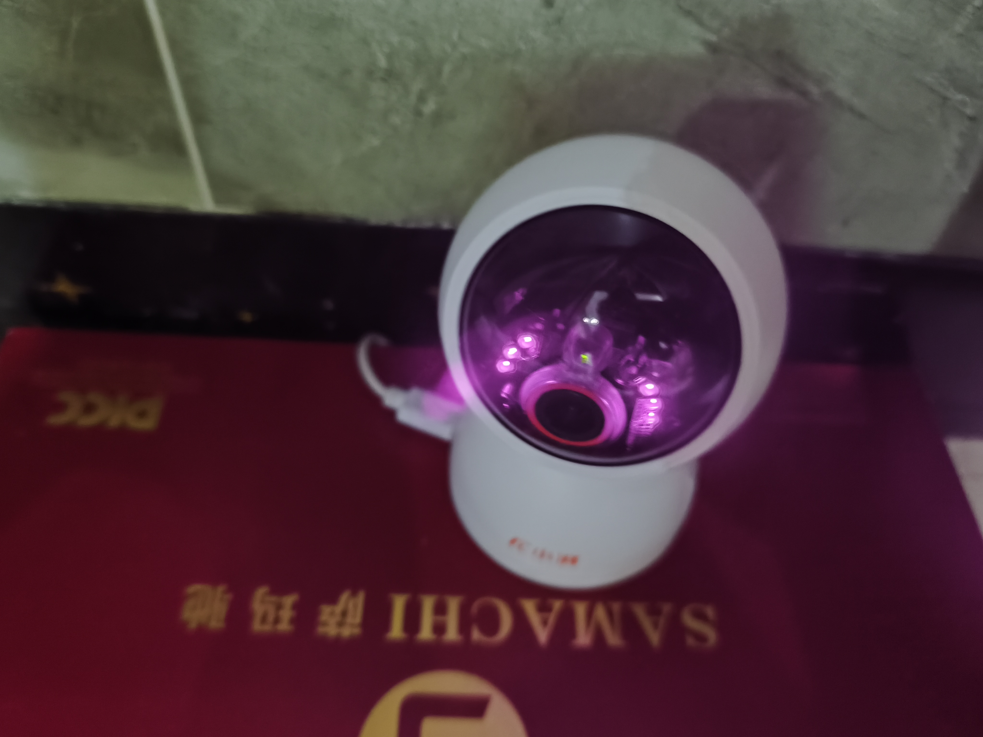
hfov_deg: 73.9
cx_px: 492
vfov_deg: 58.9
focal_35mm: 23
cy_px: 368
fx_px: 653
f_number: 1.6
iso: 5000
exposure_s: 1/11
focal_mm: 5.84
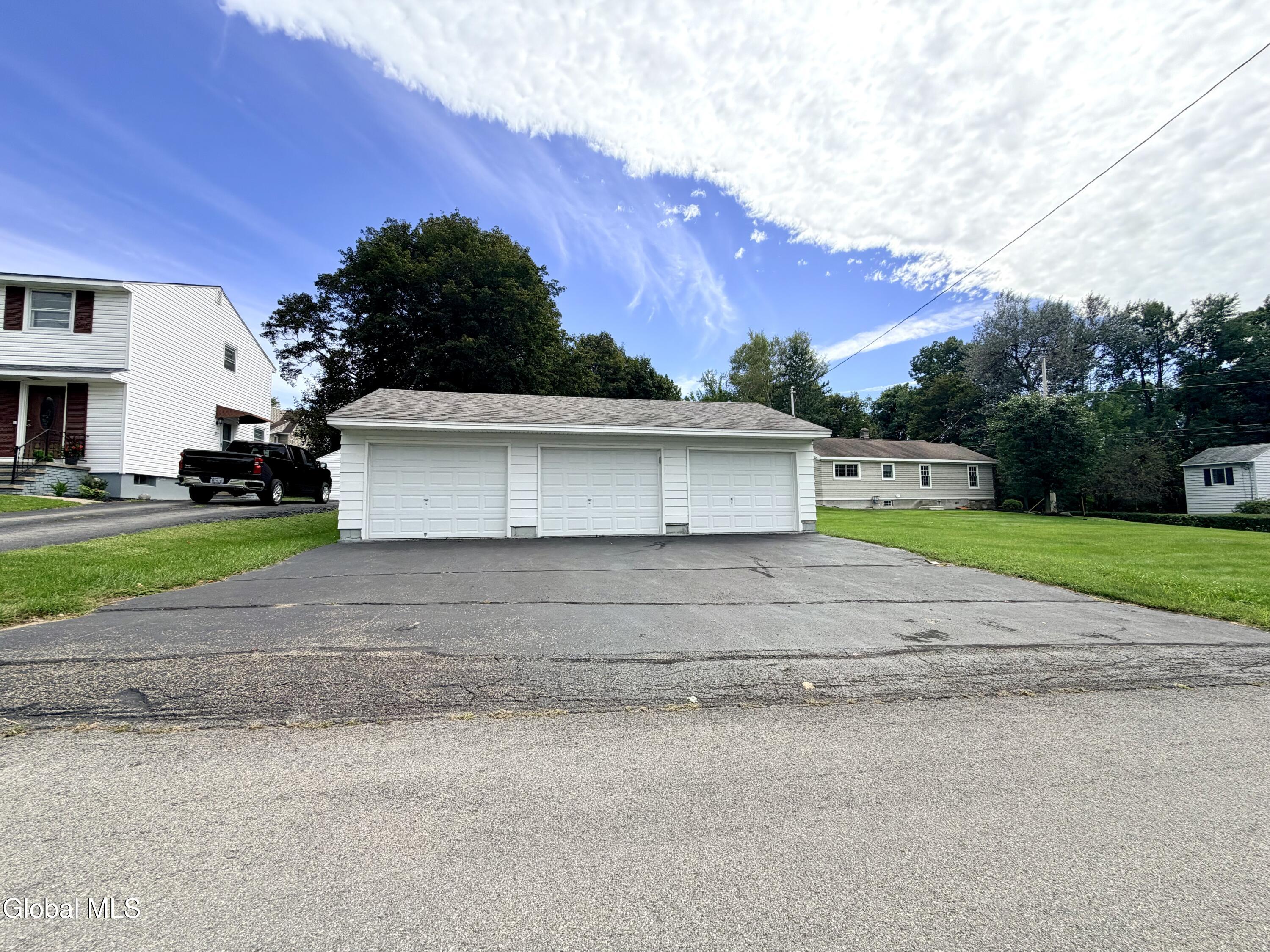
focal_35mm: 14
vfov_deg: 85.7
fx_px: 514
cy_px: 476
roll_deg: +3.0
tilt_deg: +4.3
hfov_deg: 102.1
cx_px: 635
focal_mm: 2.22
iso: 25
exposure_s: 1/1145
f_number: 2.2
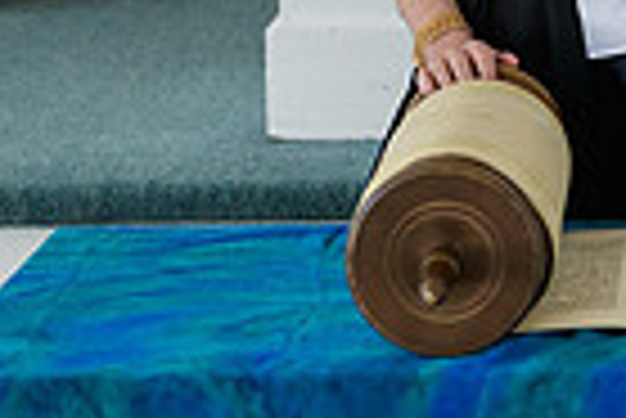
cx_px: 824
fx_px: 4056
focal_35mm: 233
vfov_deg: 5.8
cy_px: -218
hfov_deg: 8.7
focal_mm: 56
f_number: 3.2
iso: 400
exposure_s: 1/125
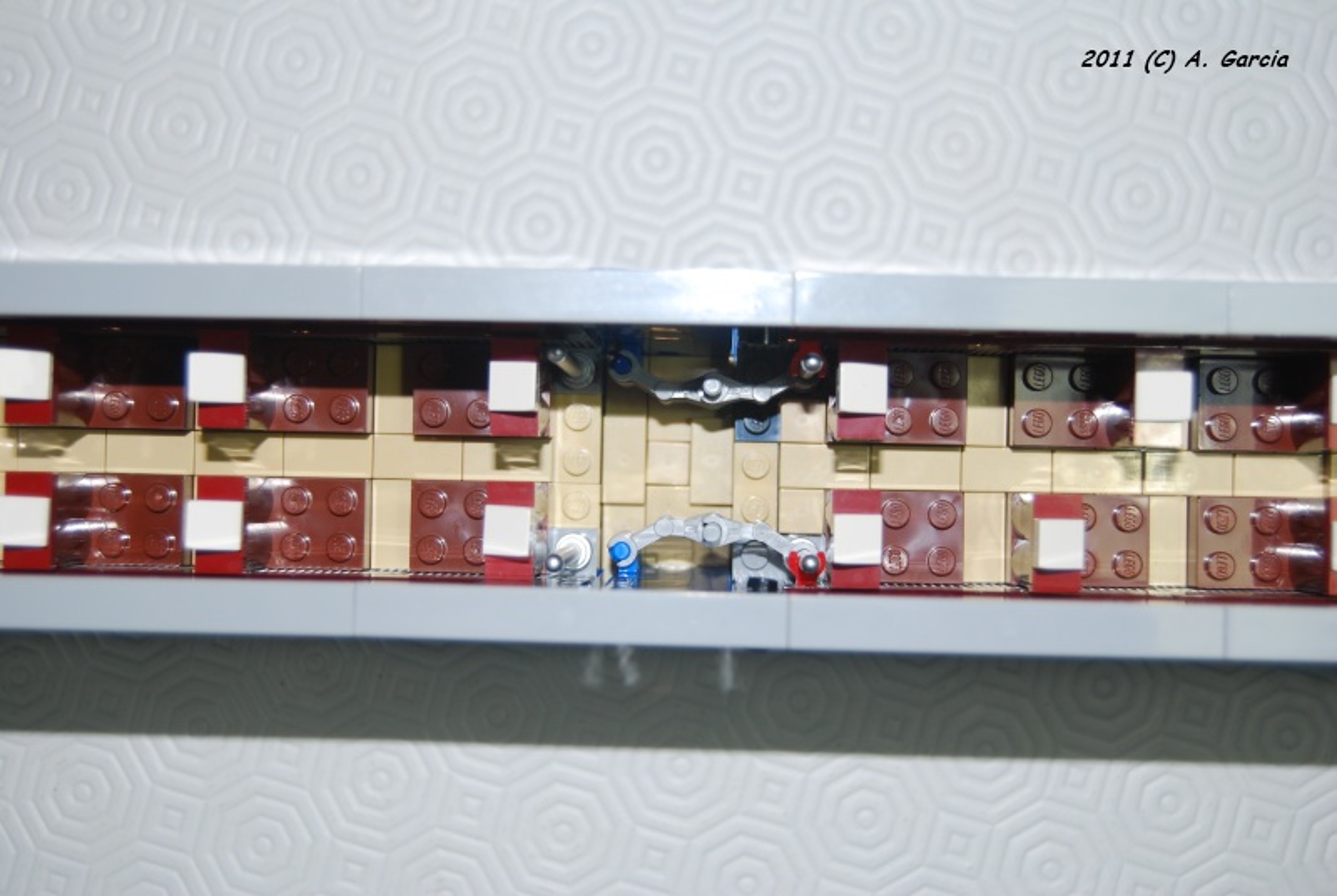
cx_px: 668
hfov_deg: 37.8
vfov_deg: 25.8
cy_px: 448
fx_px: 1953
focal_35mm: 52
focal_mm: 35
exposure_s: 1/60
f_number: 4.8
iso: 200
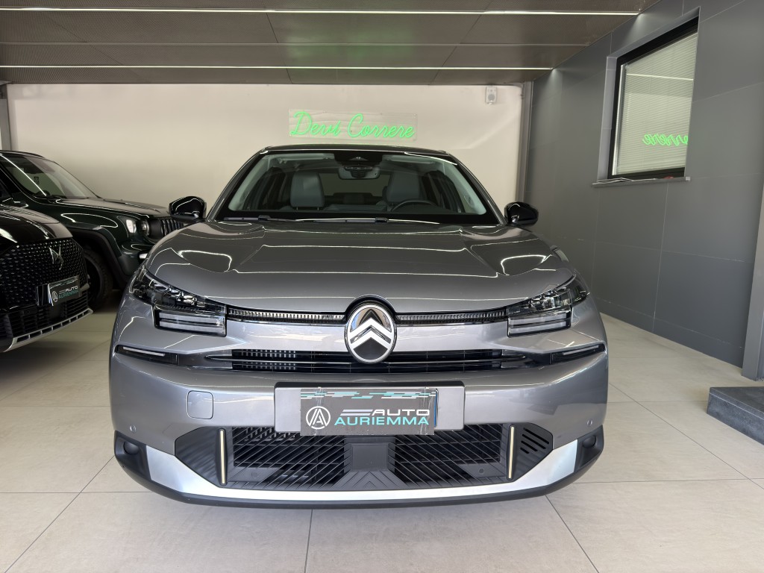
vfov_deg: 56.8
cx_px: 382
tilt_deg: -9.0
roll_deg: -1.0
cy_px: 286
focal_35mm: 24
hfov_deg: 71.6
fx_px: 530
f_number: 1.78
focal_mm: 6.76
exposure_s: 1/100
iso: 100
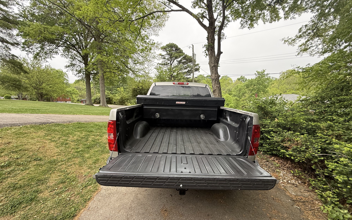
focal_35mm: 15
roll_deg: +1.1
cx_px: 178
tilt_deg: -9.4
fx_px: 144
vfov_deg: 74.6
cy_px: 122
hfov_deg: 101.5
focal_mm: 2.22
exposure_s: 1/214
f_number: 2.2
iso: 64
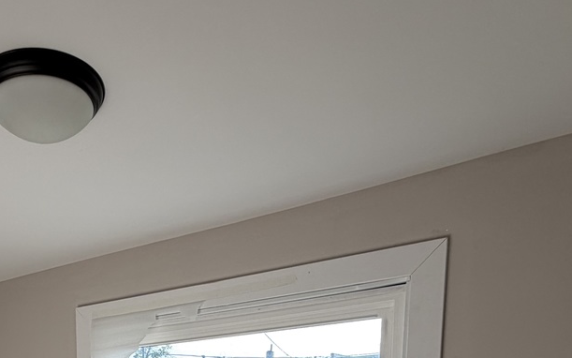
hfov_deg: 52.0
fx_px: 546
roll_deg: +0.9
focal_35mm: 35
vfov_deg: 28.6
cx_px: 118
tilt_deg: -7.5
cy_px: 482
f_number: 2.2
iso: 40
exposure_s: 1/228
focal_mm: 2.22
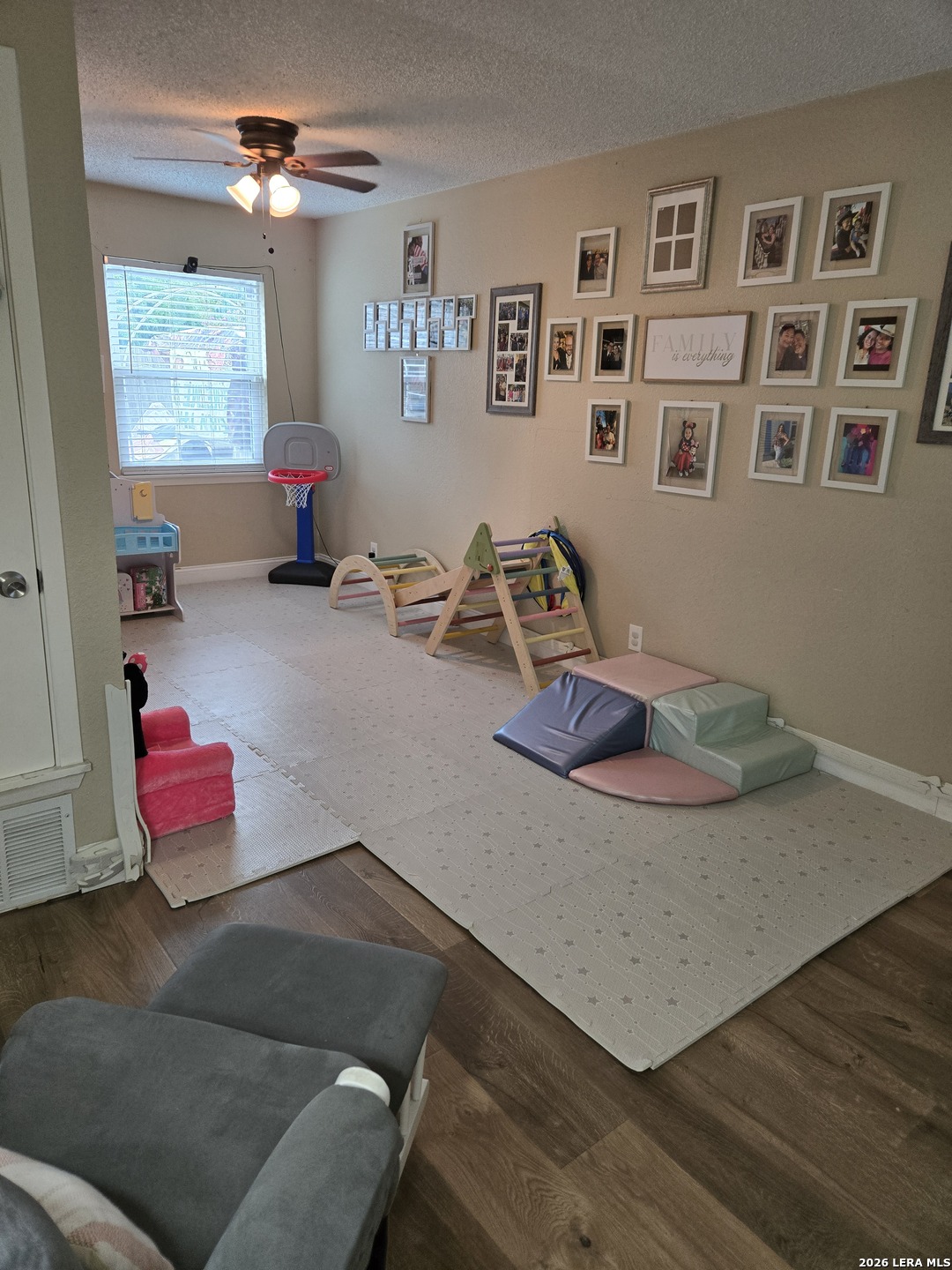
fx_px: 843
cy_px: 635
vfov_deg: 73.9
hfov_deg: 58.9
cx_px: 476
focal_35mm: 23
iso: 200
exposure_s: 1/120
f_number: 1.8
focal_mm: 5.4
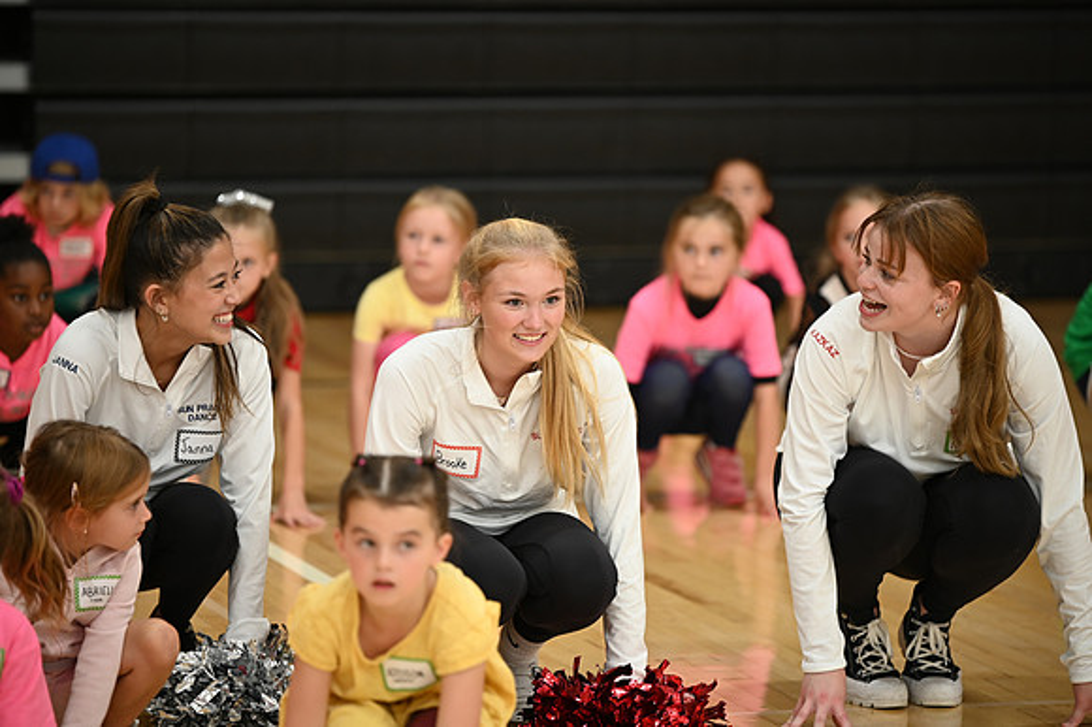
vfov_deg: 7.8
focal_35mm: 175
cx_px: 546
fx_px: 5305
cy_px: 364
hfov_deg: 11.8
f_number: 2.8
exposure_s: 1/80
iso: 800
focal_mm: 175
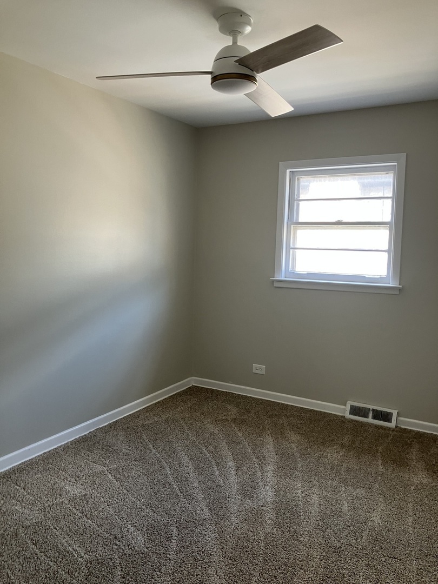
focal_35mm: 28
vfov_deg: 63.4
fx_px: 472
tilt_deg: -4.9
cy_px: 292
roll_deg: -1.5
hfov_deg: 49.7
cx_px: 219
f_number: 1.8
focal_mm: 3.99
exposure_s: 1/60
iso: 100
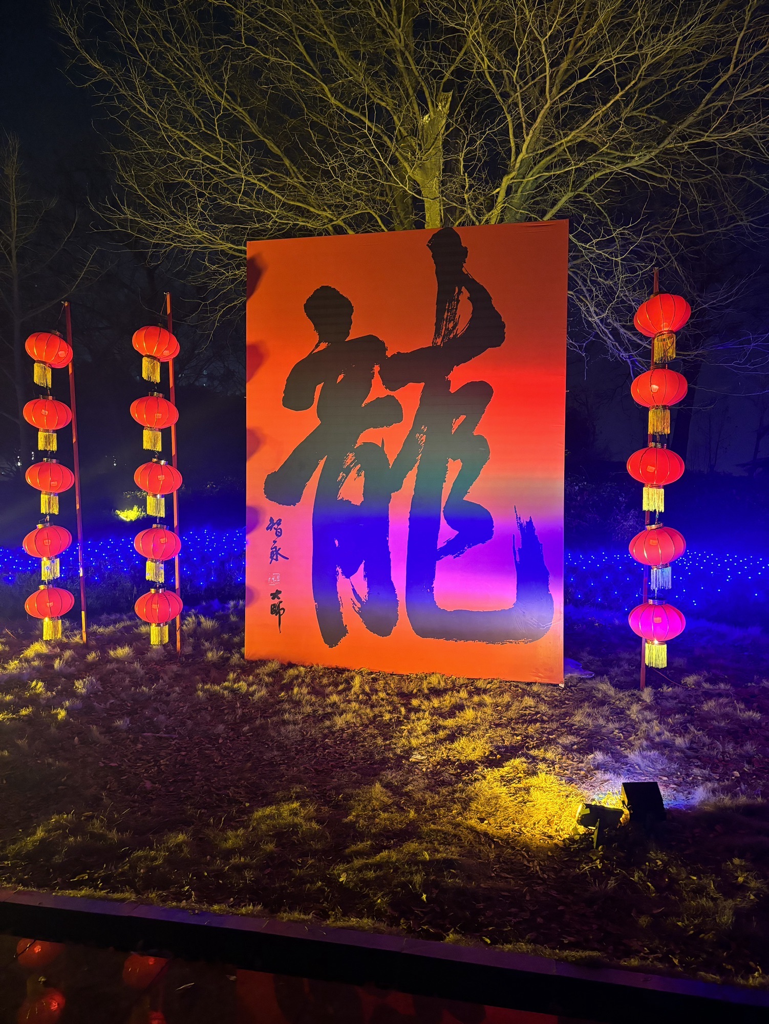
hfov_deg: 53.1
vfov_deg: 67.3
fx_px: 769
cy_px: 512
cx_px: 384
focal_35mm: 26
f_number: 1.6
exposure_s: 1/50
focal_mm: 5.96
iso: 320
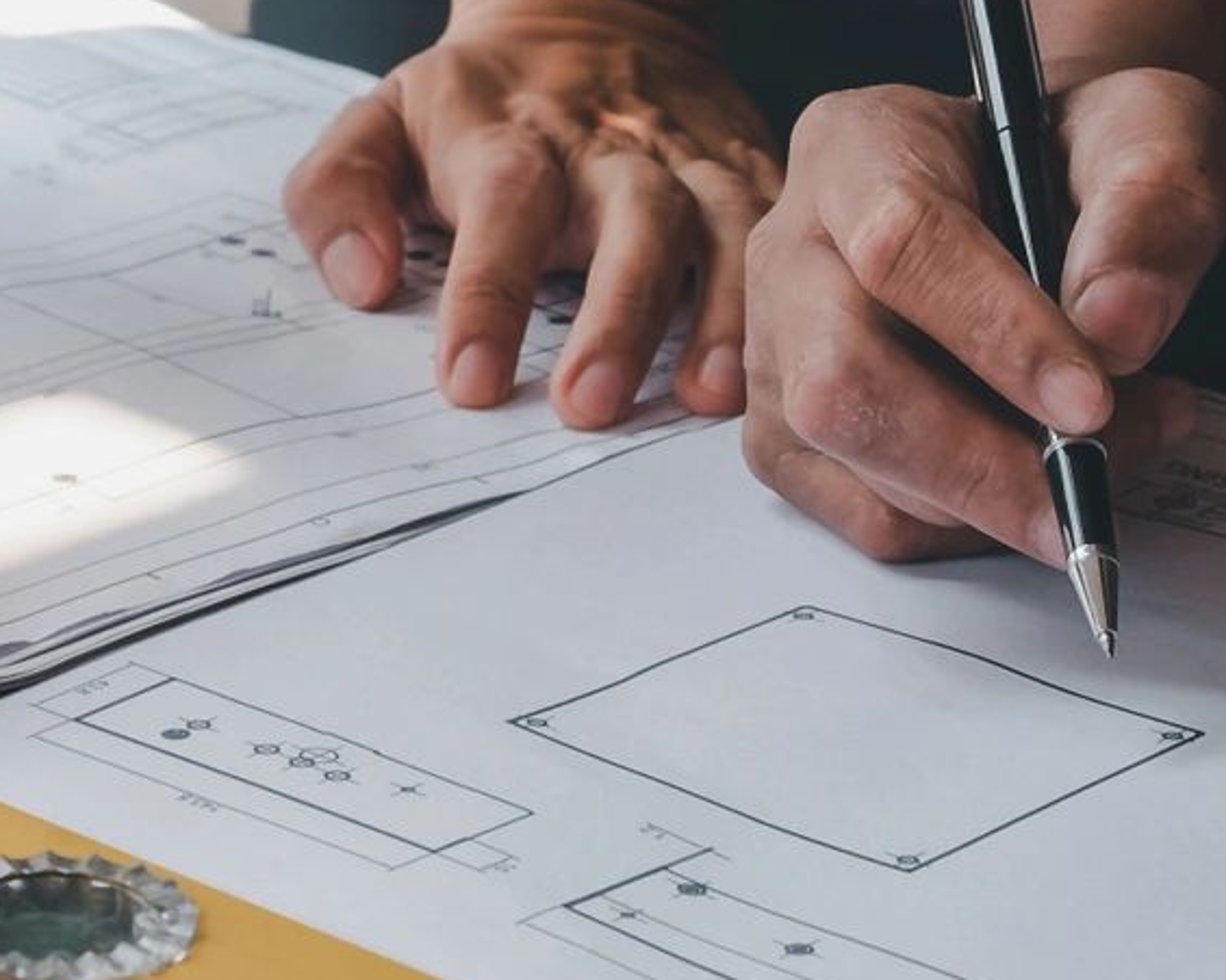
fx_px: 6168
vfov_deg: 9.1
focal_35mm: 170
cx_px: -321
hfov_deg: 11.1
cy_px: 276
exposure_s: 1/160
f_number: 4
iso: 100
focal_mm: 26.5
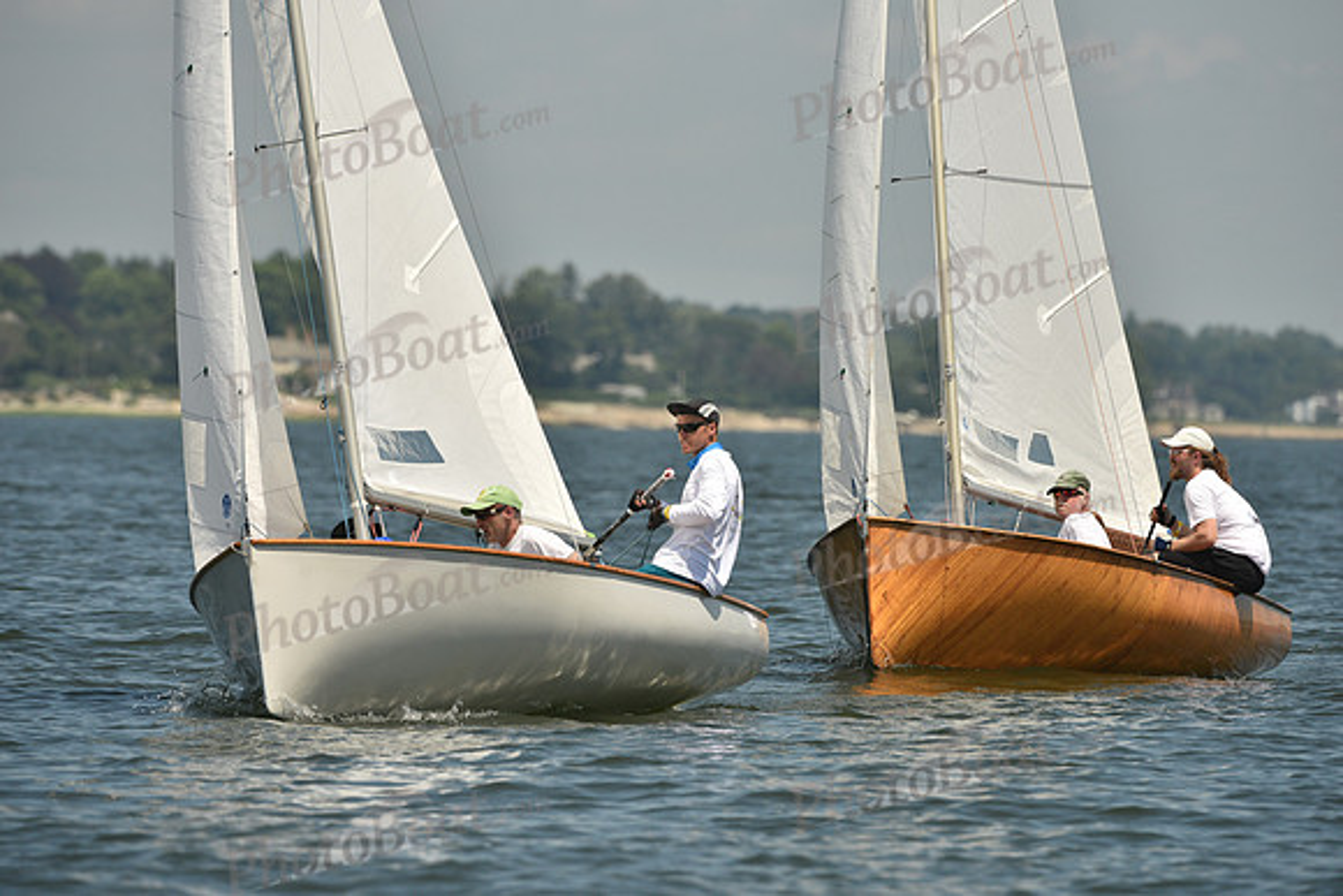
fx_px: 14925
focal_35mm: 400
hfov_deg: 5.2
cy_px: 448
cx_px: 672
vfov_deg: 3.4
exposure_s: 1/1250
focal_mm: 400
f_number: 7.1
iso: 250
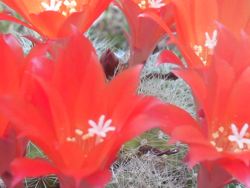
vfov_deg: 14.5
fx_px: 722
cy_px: 191
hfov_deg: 19.6
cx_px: 117
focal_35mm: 100
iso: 125
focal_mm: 5.6
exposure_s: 1/160
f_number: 3.6
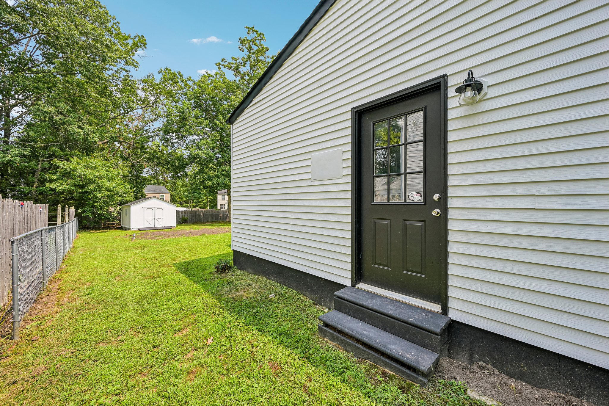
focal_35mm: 14
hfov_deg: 104.3
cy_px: 203
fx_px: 237
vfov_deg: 81.2
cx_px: 304
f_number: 8
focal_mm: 14
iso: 100
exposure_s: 1/80
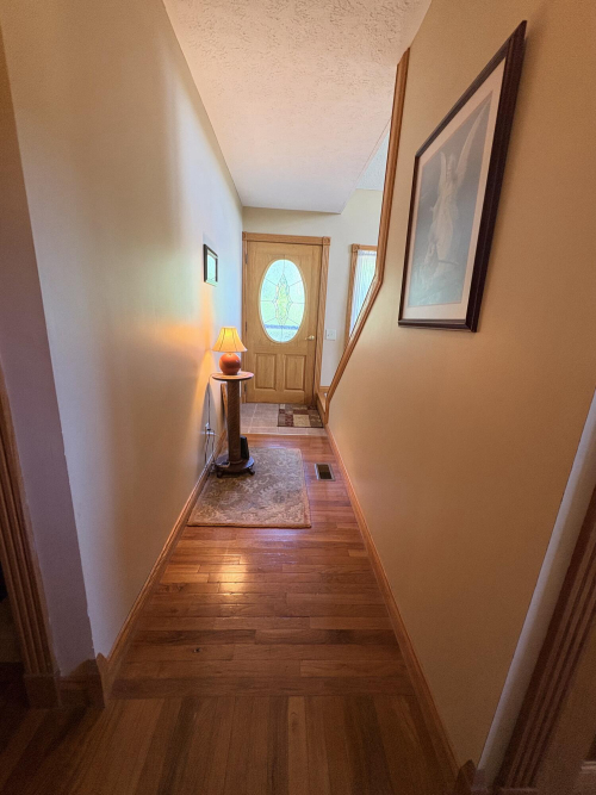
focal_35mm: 14
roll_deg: -2.9
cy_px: 398
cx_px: 298
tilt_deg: -14.0
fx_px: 321
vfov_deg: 102.1
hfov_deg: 85.7
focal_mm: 2.22
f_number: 2.2
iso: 250
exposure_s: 1/60
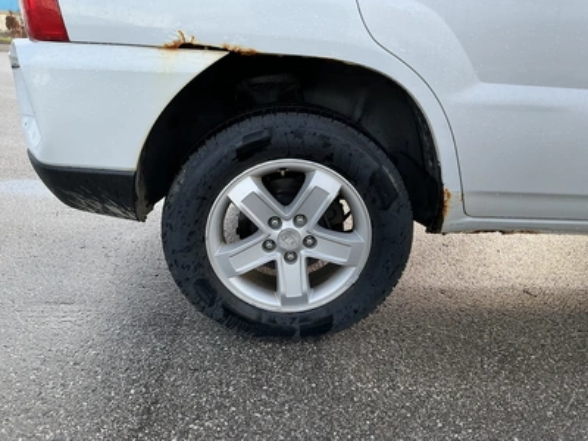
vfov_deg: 49.7
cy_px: 220
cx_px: 294
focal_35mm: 28
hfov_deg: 63.4
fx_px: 476
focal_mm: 3
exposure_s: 1/238
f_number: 1.8
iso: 25
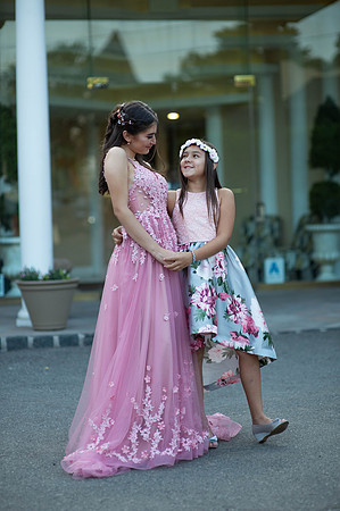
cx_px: 170
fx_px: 1207
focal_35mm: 85
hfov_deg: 16.0
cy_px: 256
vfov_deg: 23.9
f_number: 2
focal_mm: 85
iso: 250
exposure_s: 1/800
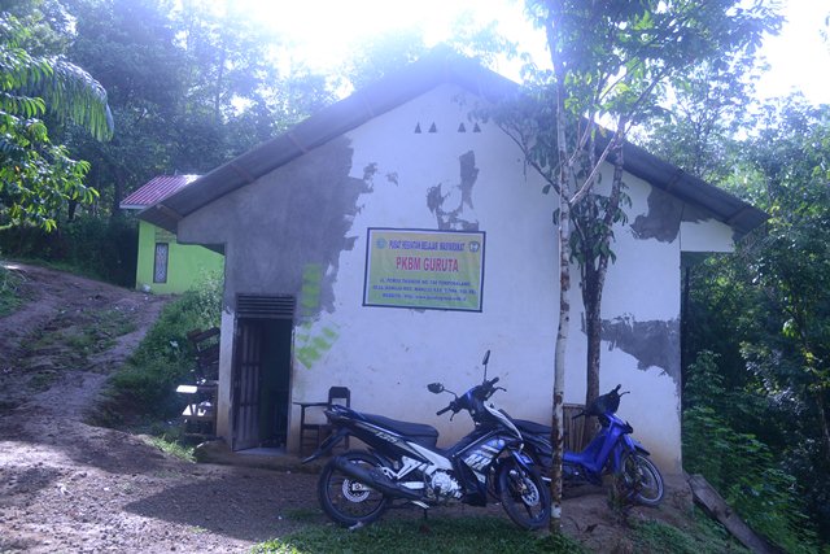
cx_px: 415
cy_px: 277
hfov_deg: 57.2
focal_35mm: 33
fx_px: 761
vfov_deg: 40.0
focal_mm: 22
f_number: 5
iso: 400
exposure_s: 1/400
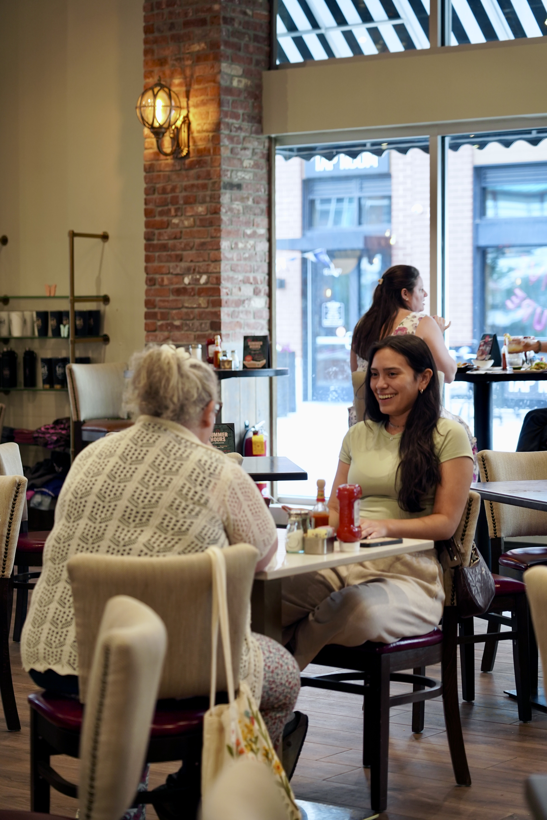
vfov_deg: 24.8
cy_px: 410
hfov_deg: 16.7
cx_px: 274
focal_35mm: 82
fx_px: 1869
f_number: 4
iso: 800
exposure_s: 1/50
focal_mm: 82
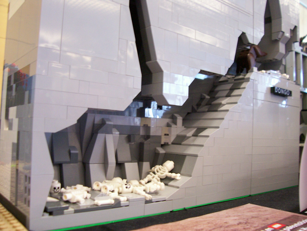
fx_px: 302
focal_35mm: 34
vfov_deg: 41.8
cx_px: 154
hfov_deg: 54.0
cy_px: 116
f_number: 2.7
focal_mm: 5.6
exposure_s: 1/12
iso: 160
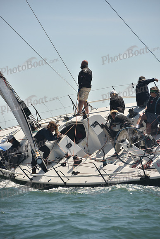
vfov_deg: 10.3
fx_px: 1332
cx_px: 80
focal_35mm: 200
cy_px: 120
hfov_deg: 6.9
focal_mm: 200
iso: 250
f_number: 6.3
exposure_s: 1/800
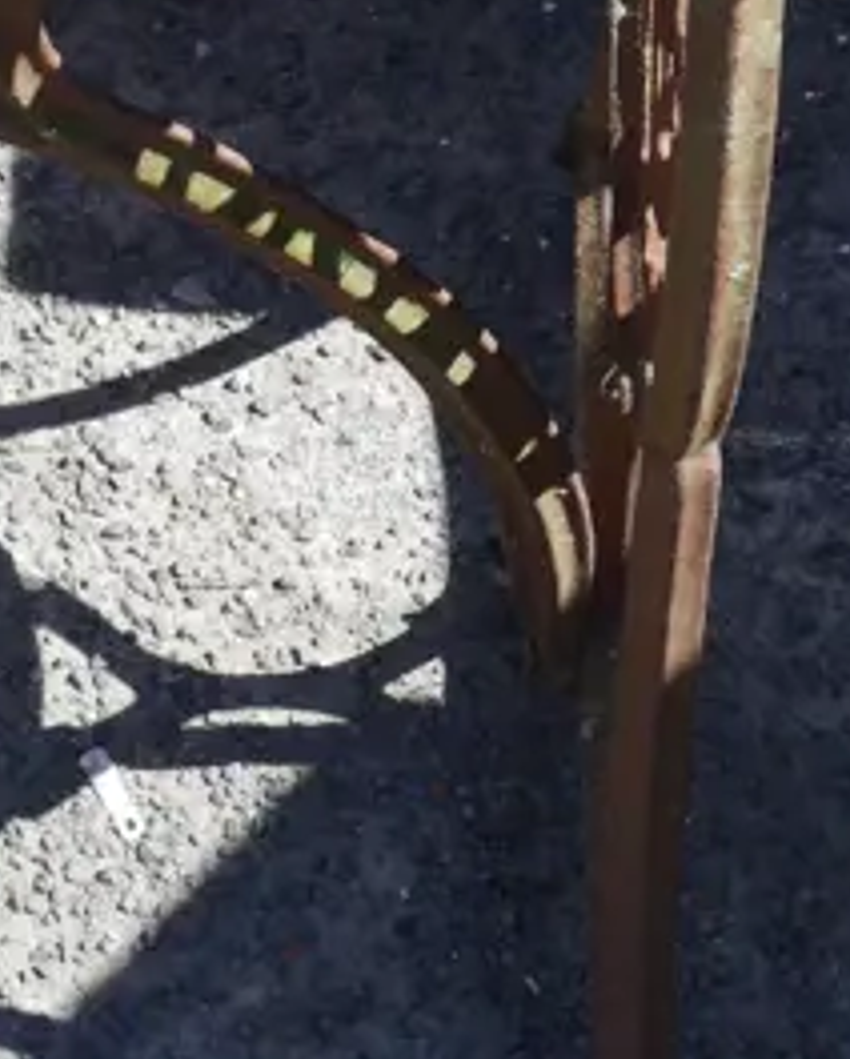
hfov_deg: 12.5
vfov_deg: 15.2
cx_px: -100
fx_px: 3796
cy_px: -251
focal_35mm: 121
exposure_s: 1/320
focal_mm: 16
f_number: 7.1
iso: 200
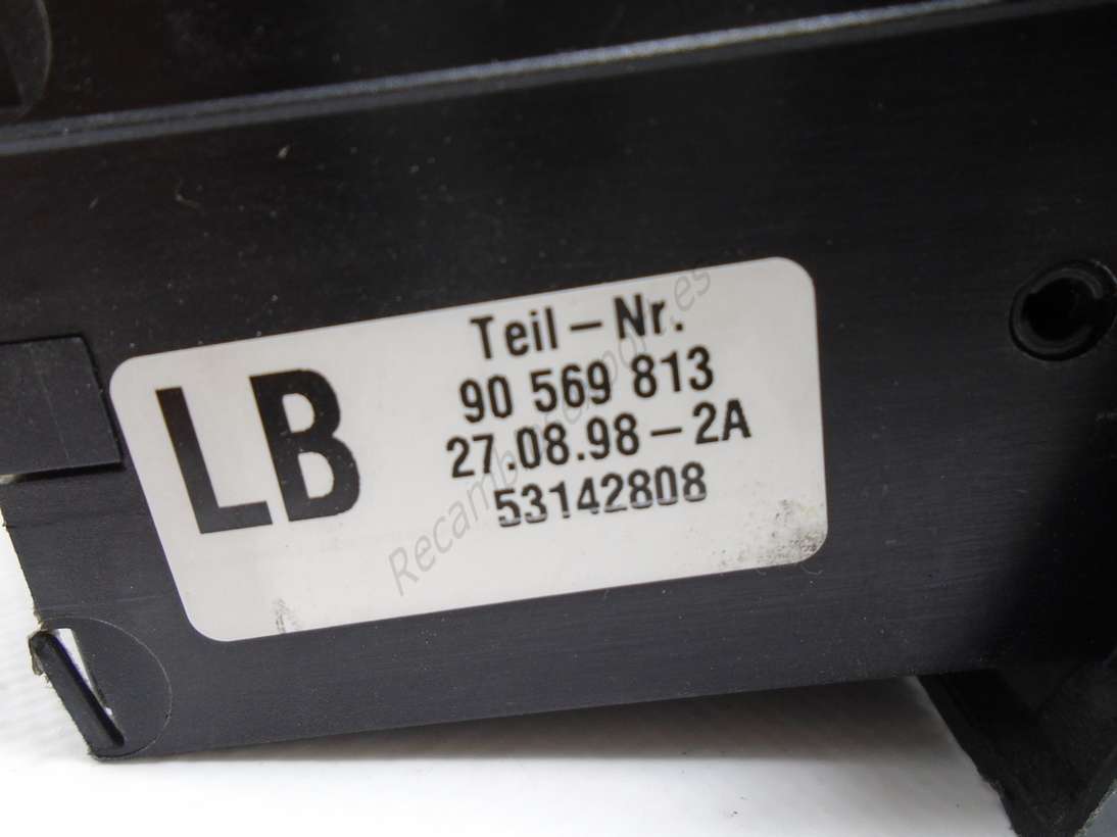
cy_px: 418
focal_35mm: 26
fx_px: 839
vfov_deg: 53.0
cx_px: 558
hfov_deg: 67.3
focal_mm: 4.6
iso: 100
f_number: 3.2
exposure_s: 1/30
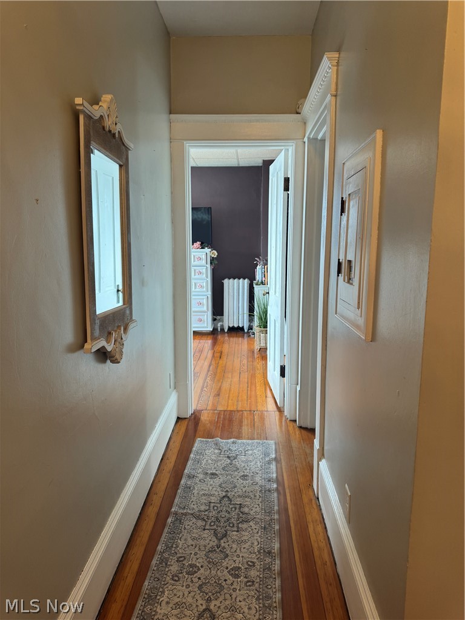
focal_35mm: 24
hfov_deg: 56.8
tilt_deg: -8.9
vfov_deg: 71.6
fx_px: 430
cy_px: 310
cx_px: 232
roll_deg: -1.9
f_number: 1.78
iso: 125
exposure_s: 1/60
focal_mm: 6.76
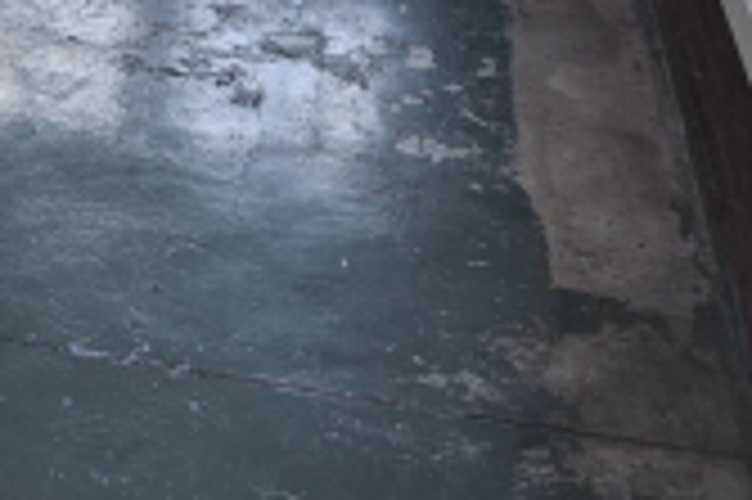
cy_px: -559
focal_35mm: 104
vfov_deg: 11.6
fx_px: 2170
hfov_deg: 18.4
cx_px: -214
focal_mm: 4.69
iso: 32
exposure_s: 1/100
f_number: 1.8
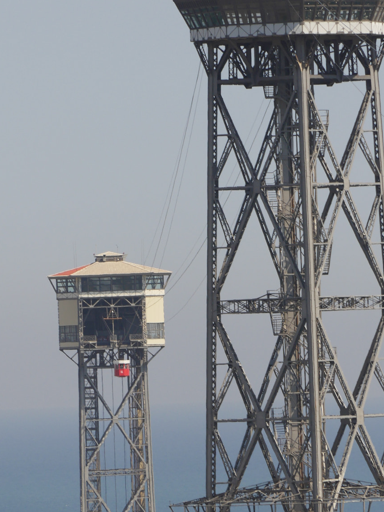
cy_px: 249
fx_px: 7733
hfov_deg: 2.8
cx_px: 178
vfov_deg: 3.8
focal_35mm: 523
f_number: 6.3
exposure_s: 1/640
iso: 200
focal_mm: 140
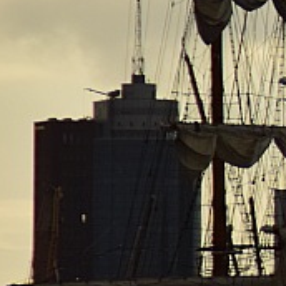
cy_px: 1
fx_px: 8506
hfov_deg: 1.9
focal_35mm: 910
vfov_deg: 1.9
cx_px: 727
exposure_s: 1/1600
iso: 200
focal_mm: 120
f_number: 6.3
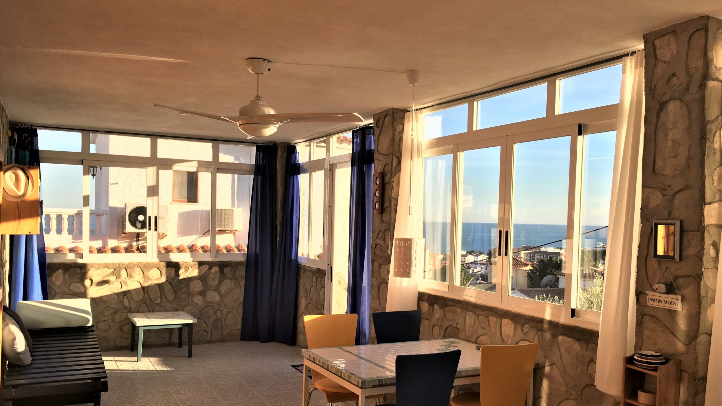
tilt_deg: -1.6
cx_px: 363
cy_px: 246
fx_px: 613
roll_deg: -0.3
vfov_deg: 36.5
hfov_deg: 61.0
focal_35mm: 32
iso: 25
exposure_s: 1/481
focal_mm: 4.15
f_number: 2.2
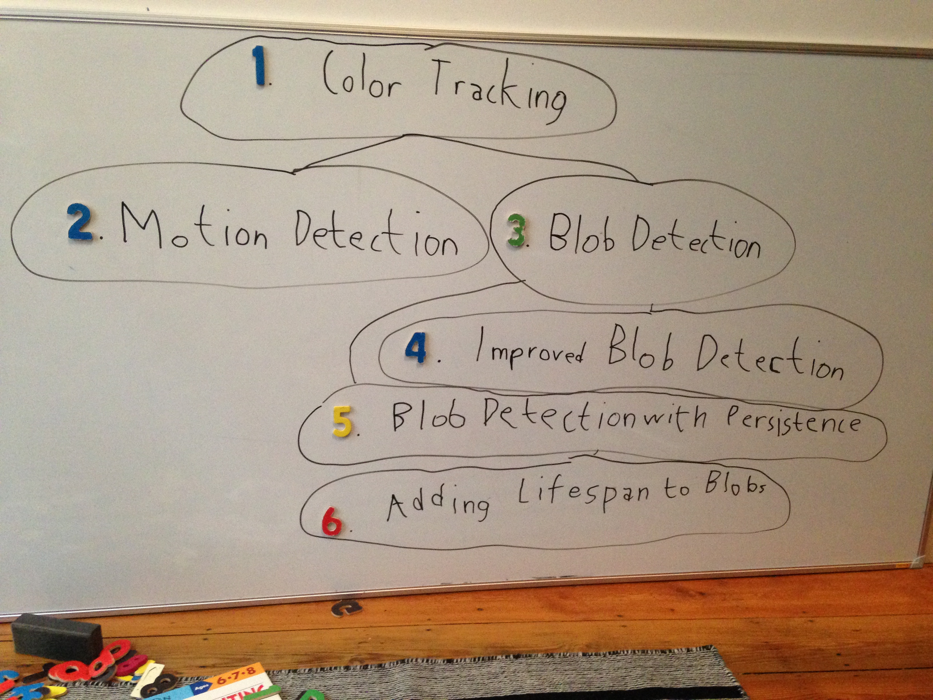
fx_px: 889
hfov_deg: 55.4
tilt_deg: -16.8
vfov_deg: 42.9
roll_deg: -0.7
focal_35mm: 33
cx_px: 466
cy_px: 350
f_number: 2.4
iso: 320
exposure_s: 1/15
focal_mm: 4.12
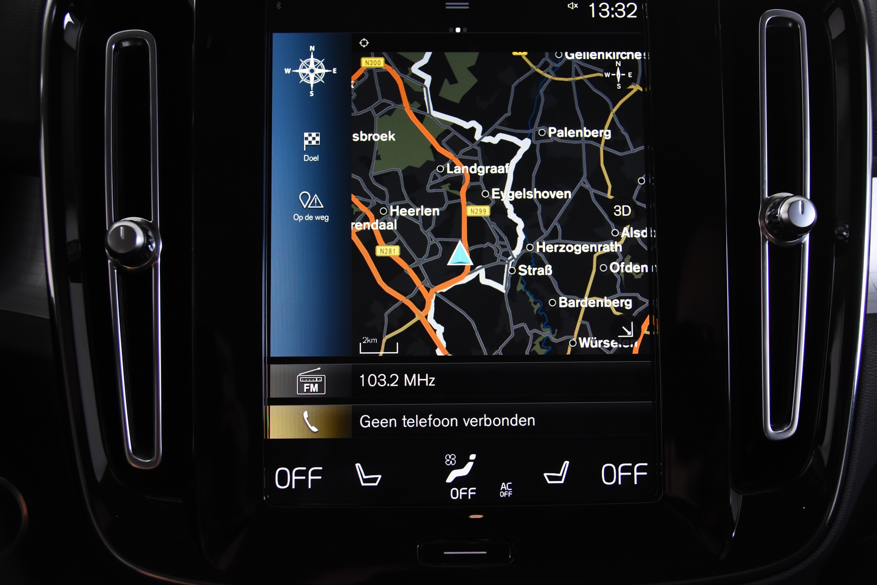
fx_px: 1133
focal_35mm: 46
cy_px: 292
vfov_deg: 28.9
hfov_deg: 42.3
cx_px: 438
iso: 1600
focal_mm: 31
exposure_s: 1/60
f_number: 4
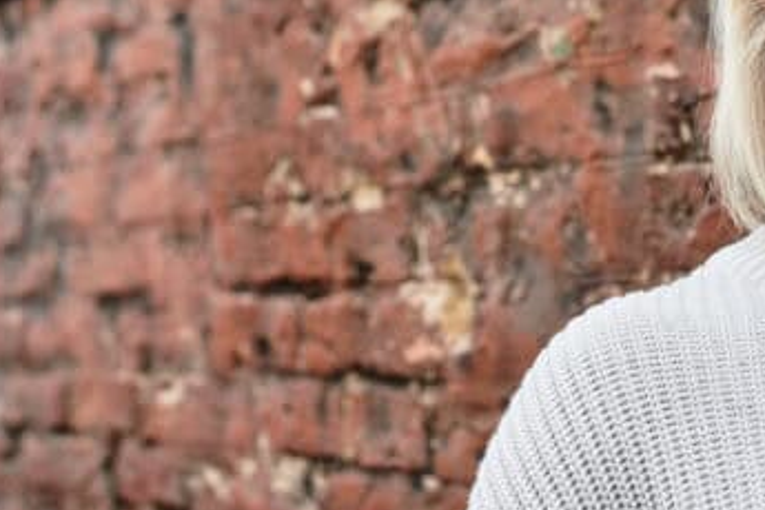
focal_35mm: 78
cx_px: 661
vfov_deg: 17.4
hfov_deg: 25.3
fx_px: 1657
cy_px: 120
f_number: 3.5
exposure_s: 1/160
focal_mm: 35
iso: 160
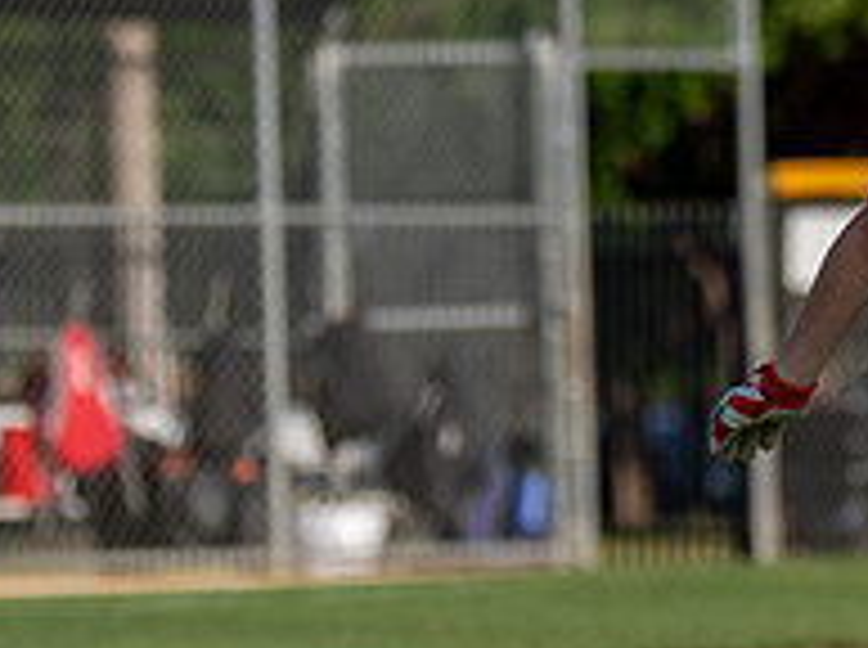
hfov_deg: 4.6
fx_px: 10812
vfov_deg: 3.4
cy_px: 364
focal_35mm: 432
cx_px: 977
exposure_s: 1/2500
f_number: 2.8
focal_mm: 102
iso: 100
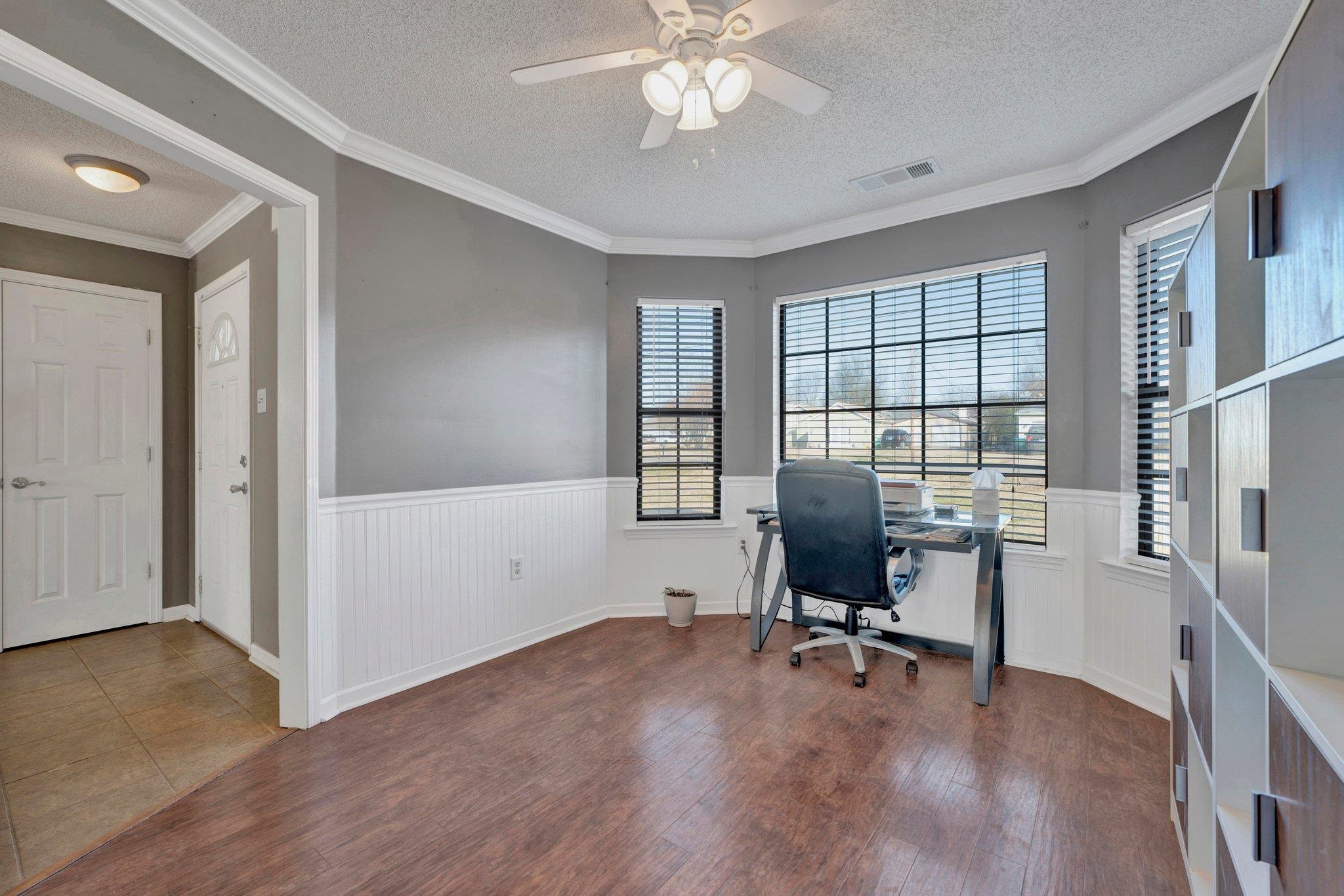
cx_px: 672
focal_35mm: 15
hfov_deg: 99.7
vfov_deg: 76.6
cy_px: 448
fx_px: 567
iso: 400
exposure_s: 1/20
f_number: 8
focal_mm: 15.2
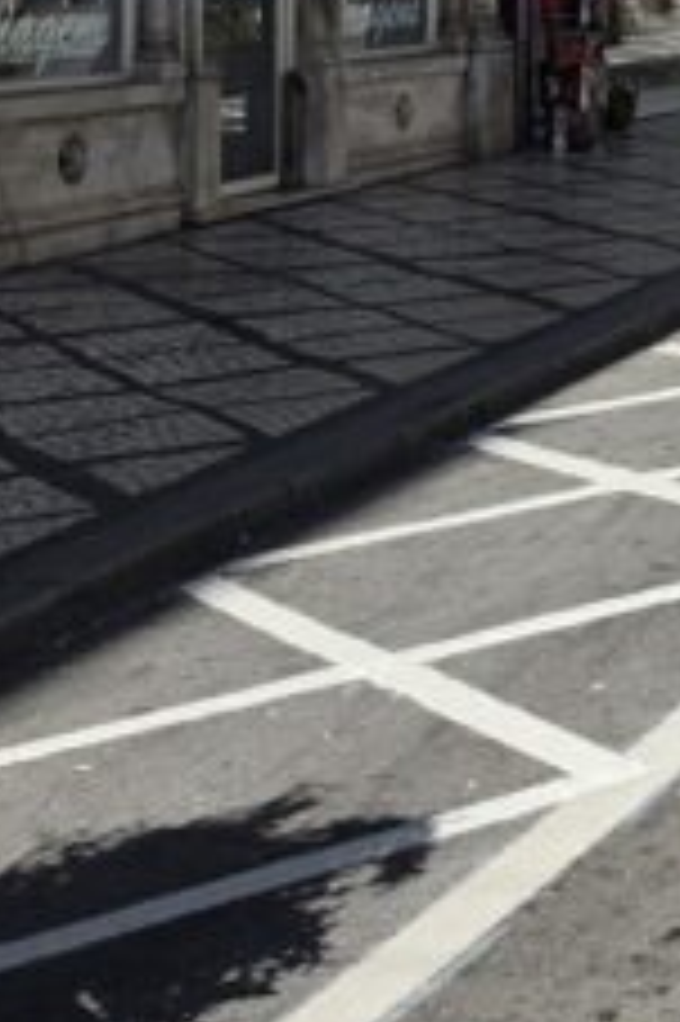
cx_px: 1405
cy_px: -68
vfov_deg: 23.7
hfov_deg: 13.9
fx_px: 2298
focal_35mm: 81
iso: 64
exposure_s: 1/7939
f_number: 1.4
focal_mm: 6.5
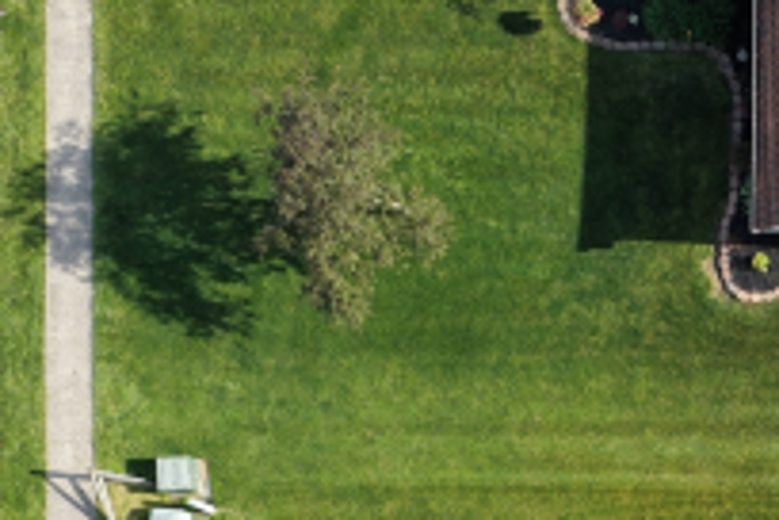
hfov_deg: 17.3
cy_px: 876
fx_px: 2229
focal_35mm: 103
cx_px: 1264
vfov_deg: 12.4
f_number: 2.8
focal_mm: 14.45
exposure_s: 1/800
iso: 200
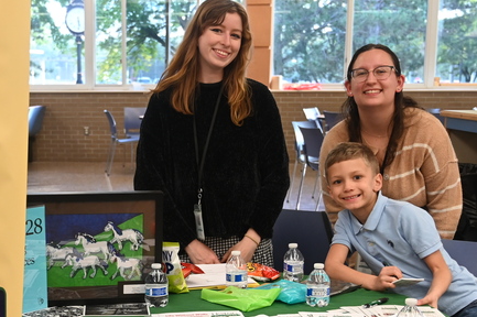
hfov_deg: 28.2
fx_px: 940
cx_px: 149
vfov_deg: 19.0
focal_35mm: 71
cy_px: 257
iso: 1400
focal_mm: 30
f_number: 4
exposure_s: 1/125
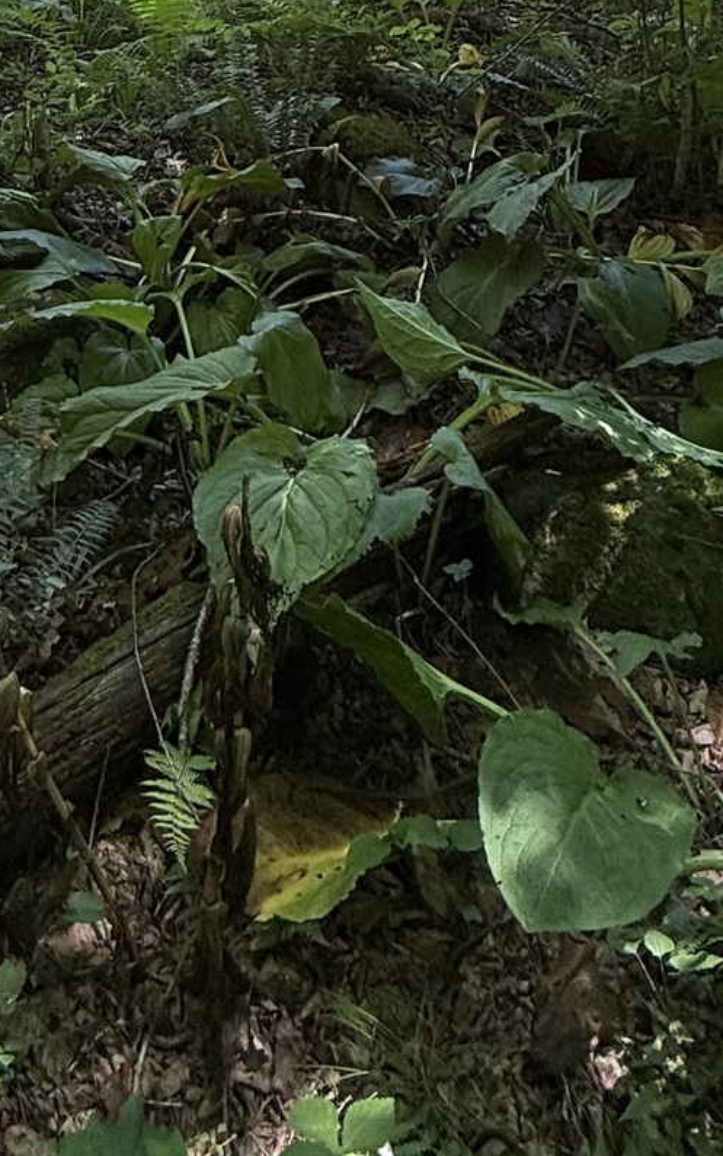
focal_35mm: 43
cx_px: 214
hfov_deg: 29.6
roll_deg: +0.1
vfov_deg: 33.9
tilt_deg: -2.5
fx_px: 1355
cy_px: -332
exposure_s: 1/105
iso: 50
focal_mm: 2.22
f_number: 2.2
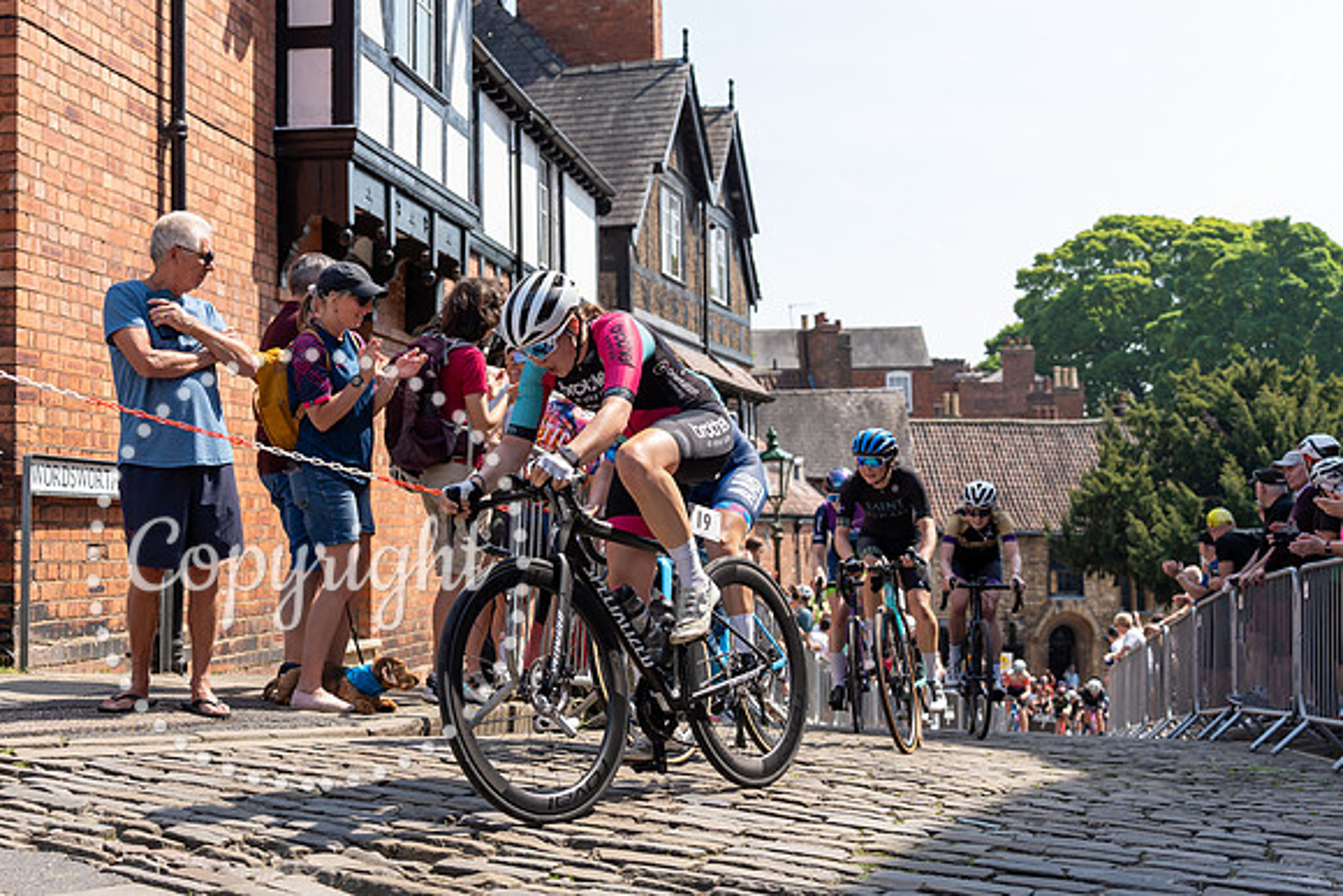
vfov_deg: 26.8
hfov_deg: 39.3
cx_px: 583
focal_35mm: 50
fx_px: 1878
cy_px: 394
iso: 160
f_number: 3.5
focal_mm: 38
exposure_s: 1/2500
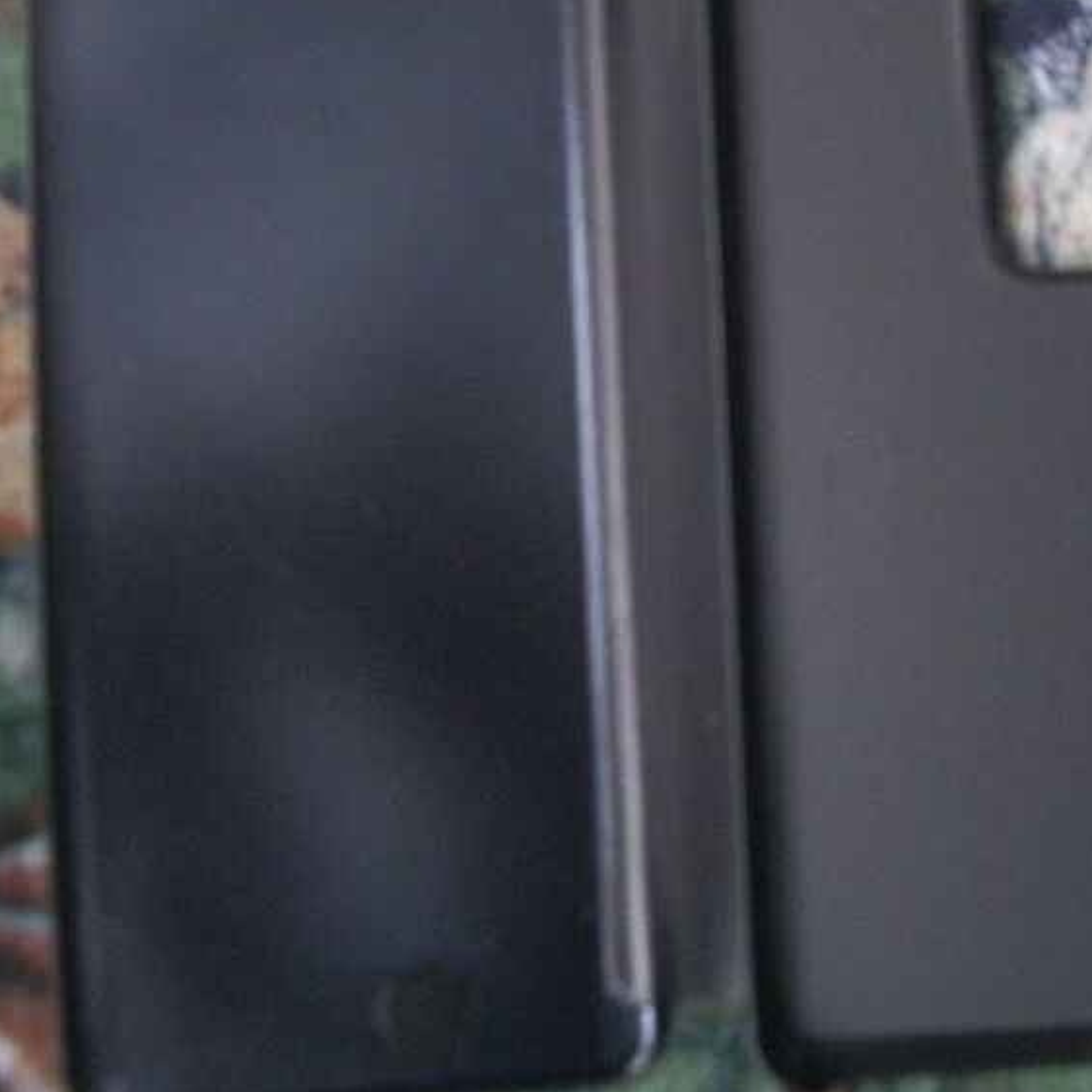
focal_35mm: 55
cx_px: 674
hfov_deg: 31.0
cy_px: 398
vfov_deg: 30.9
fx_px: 1963
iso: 200
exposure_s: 1/15
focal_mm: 5.8
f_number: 2.6
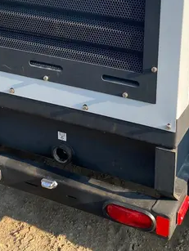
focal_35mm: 62
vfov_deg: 30.3
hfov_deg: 23.5
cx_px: 134
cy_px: 44
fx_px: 450
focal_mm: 4.25
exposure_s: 1/912
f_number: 1.8
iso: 32
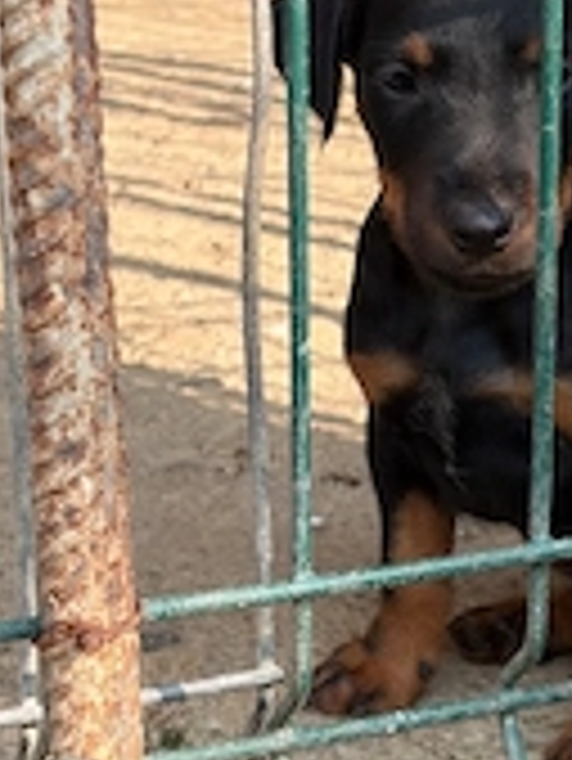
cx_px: 446
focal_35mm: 123
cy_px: 297
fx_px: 2707
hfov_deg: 12.0
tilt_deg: -18.5
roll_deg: +1.2
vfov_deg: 16.0
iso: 40
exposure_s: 1/840
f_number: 1.6
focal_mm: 5.96
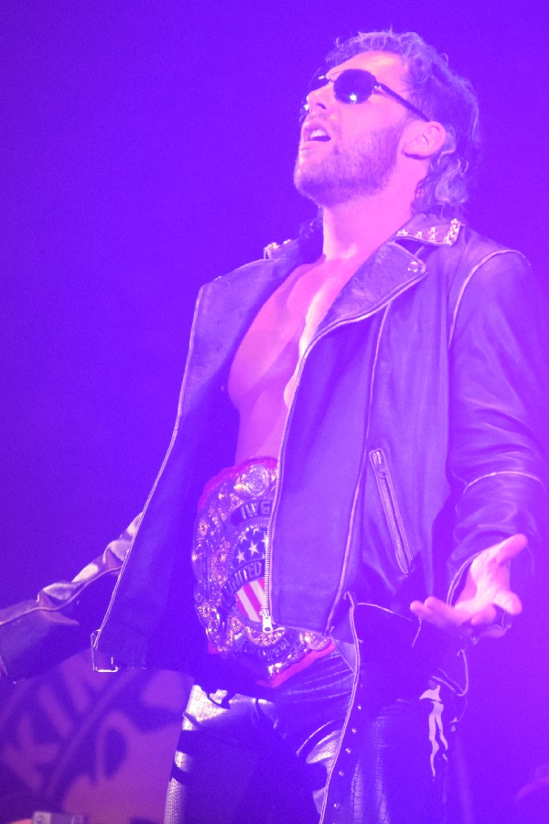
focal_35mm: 202
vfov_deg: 10.2
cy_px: 412
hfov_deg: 6.8
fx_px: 4632
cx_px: 274
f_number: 5
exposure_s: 1/160
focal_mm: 135
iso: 3200
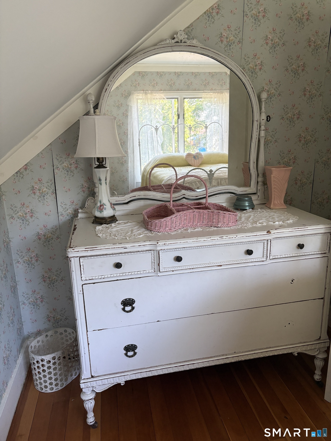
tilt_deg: -15.1
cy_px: 220
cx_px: 166
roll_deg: +1.3
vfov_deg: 67.3
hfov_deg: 53.1
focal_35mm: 26
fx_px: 331
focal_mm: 5.96
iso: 160
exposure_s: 1/60
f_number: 1.6
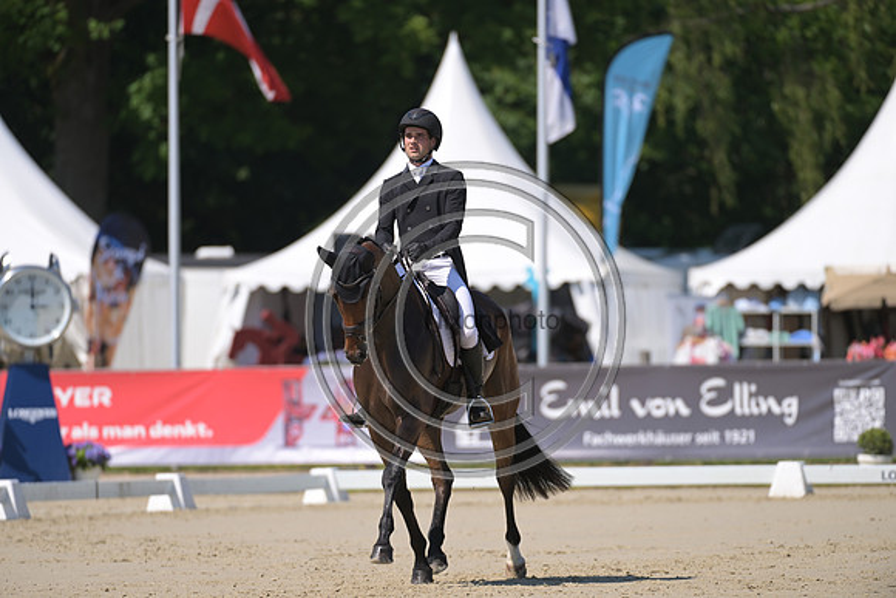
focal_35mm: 400
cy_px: 299
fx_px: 9957
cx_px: 448
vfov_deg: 3.4
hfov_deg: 5.2
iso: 200
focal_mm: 400
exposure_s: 1/1250
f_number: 5
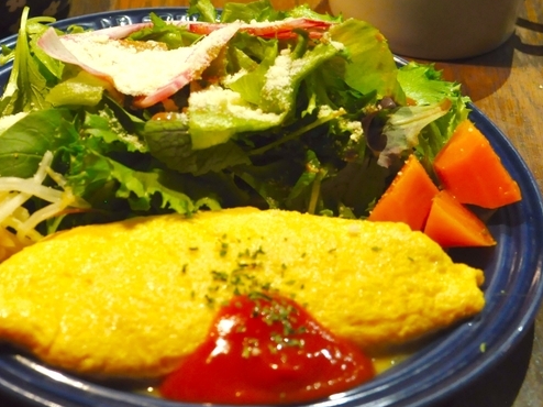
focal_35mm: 84
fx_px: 1317
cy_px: 125
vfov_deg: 17.5
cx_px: 101
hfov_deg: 22.9
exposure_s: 1/8
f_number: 3.8
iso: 1250
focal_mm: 24
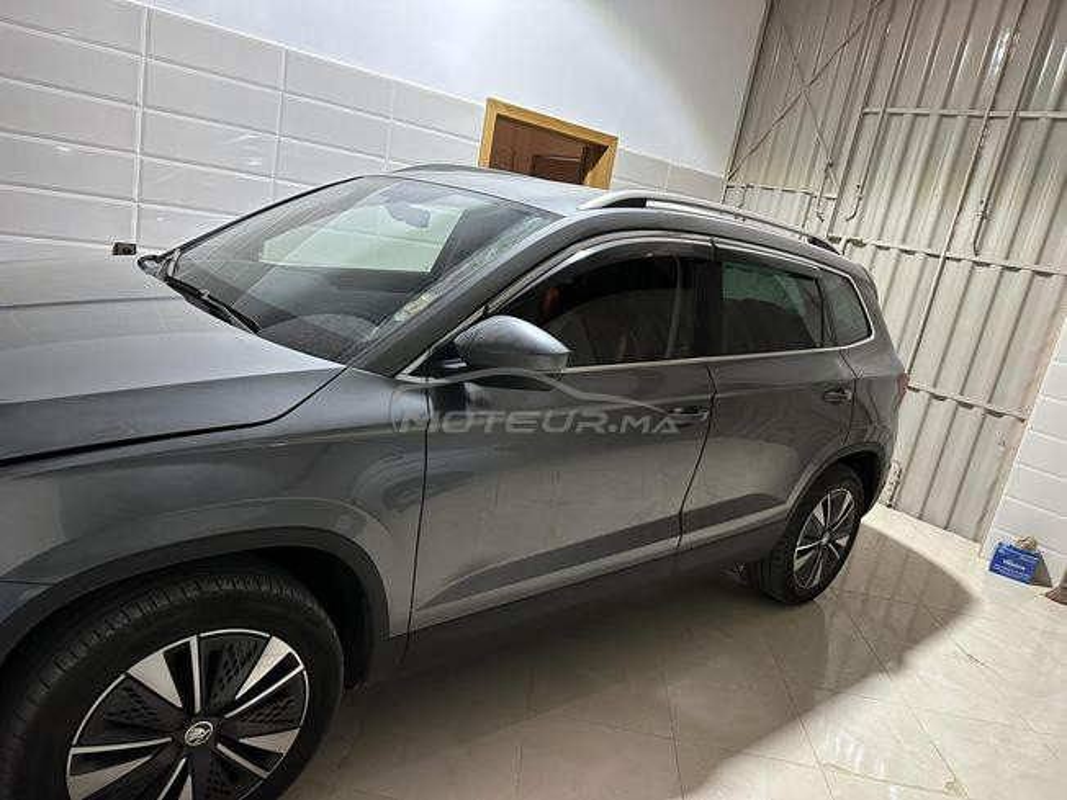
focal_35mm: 24
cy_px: 400
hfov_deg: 71.6
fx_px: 740
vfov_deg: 56.8
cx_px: 534
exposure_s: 1/50
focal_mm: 6.86
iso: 500
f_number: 1.78
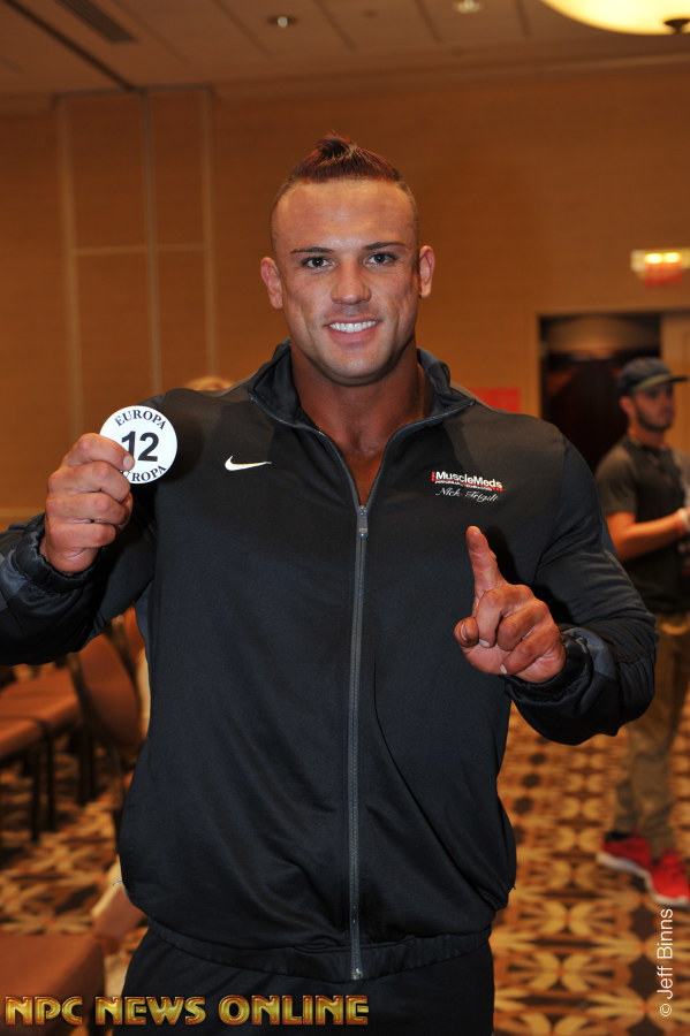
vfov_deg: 38.2
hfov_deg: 26.0
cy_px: 518
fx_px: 1497
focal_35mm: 52
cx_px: 345
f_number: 4
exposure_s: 1/60
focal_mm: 52
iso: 800
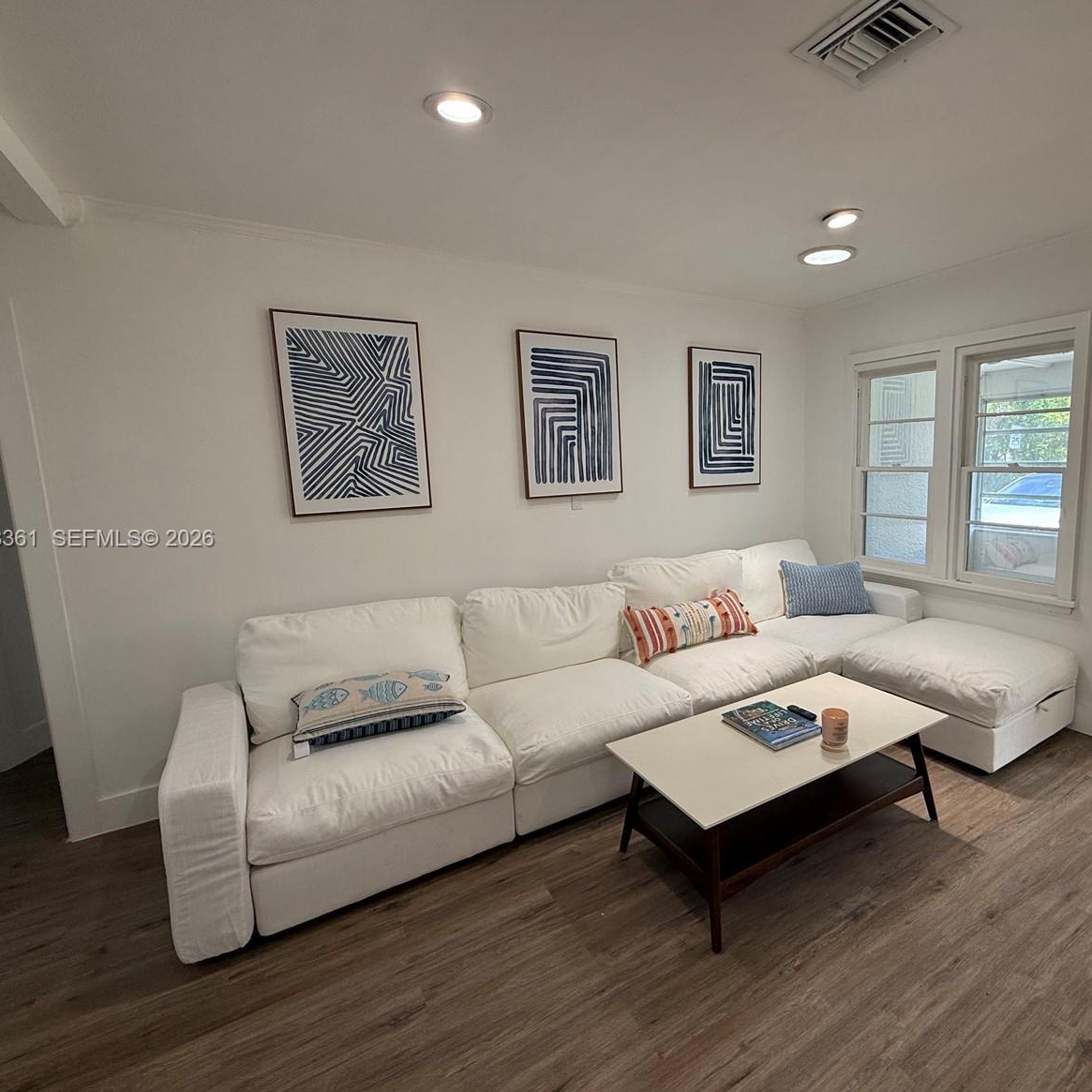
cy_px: 540
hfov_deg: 82.6
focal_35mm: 17
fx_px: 607
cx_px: 672
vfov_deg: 84.0
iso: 100
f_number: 2.2
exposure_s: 1/120
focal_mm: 2.22
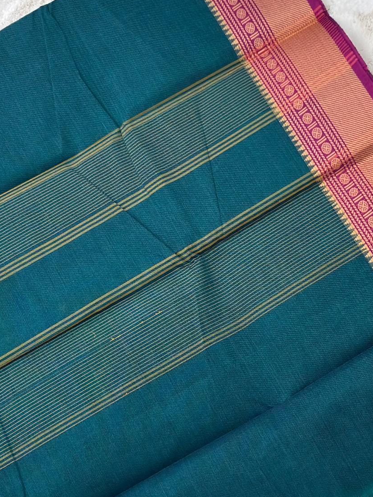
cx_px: 263
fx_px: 1249
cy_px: 177
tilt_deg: -71.8
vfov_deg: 22.4
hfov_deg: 16.9
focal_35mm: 87
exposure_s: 1/222
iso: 40
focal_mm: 5.96
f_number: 1.6
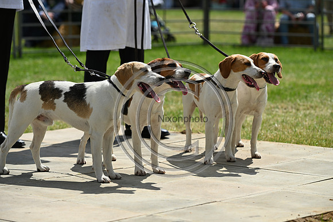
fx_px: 1156
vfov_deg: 11.0
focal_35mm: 125
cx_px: 166
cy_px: 111
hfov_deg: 16.4
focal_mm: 125
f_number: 4.5
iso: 110
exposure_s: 1/1250
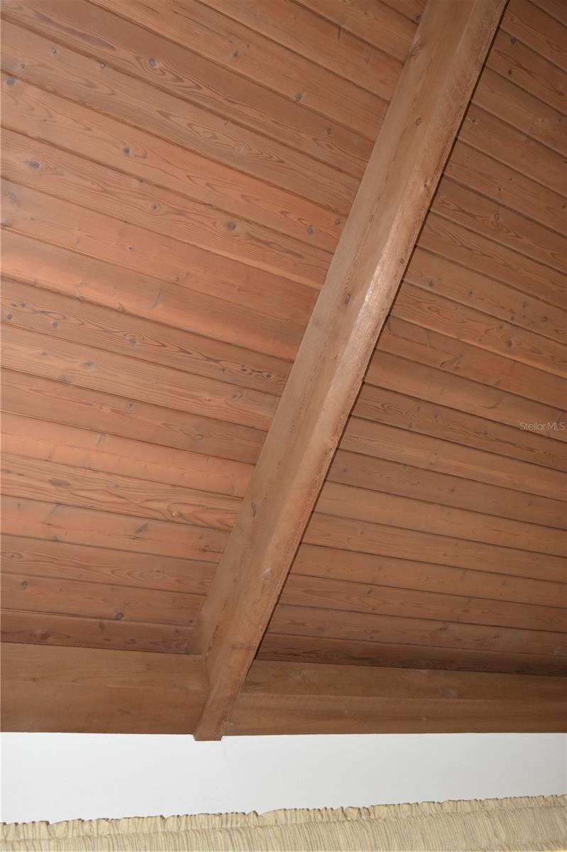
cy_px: 426
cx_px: 284
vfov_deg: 53.2
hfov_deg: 36.8
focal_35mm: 36
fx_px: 851
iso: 1250
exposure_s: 1/60
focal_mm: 24
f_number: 4
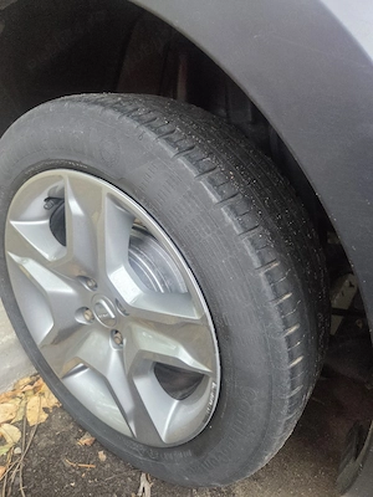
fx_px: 330
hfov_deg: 58.9
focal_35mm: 23
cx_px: 186
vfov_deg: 73.9
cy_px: 248
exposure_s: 1/101
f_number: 1.8
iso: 250
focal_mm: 5.4
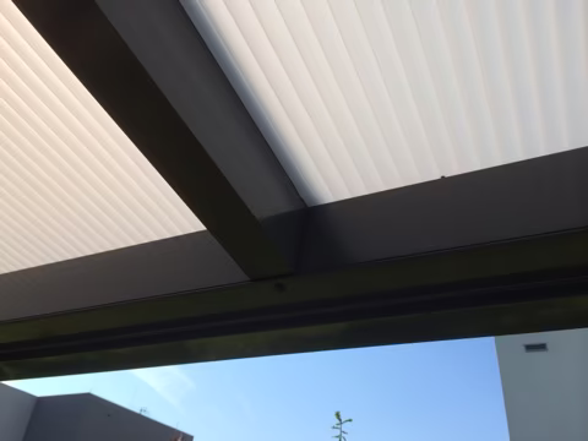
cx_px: 294
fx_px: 510
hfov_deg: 60.0
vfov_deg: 46.8
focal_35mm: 30
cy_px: 220
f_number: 2.2
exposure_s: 1/2053
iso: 32
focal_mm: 4.12
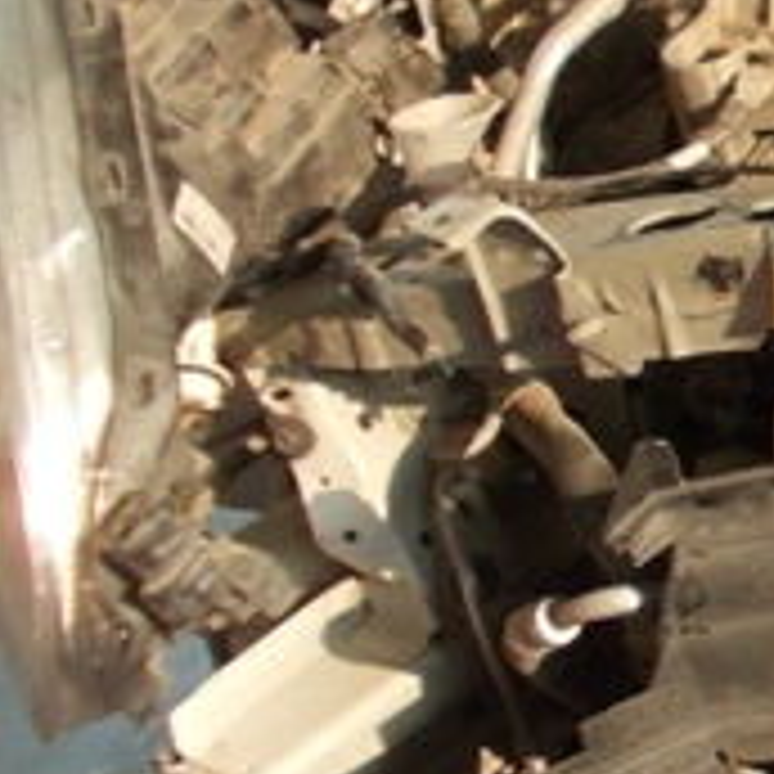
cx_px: 1436
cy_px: 387
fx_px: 2327
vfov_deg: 18.9
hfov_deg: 15.8
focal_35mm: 92
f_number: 2.7
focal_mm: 4
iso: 80
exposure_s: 1/80
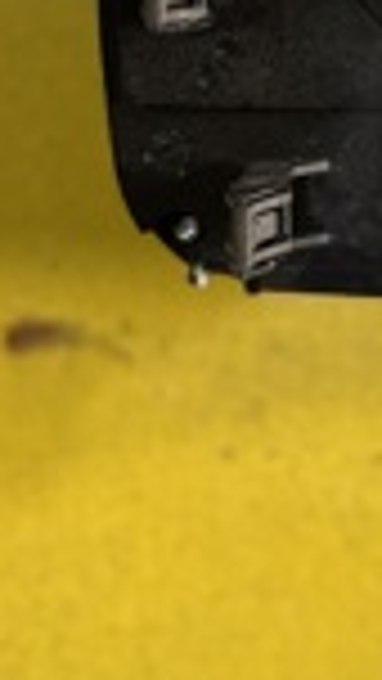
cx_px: 652
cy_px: 27
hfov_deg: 13.3
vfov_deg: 24.6
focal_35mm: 83
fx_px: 1494
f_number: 1.78
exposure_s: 1/60
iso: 320
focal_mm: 6.76
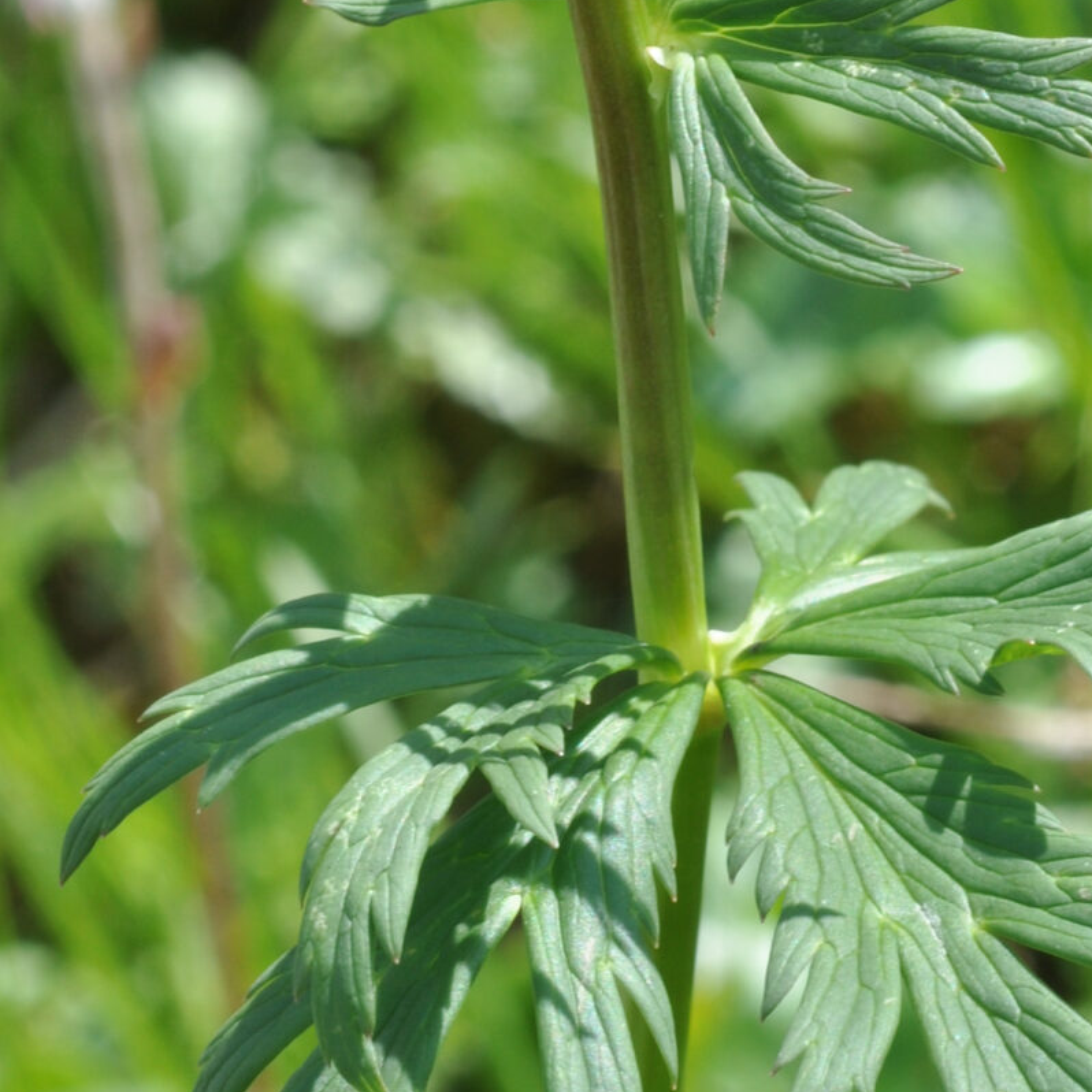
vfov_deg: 7.1
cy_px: 71
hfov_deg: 7.1
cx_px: 671
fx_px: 8744
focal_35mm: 245
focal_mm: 60
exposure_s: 1/80
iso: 200
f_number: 16
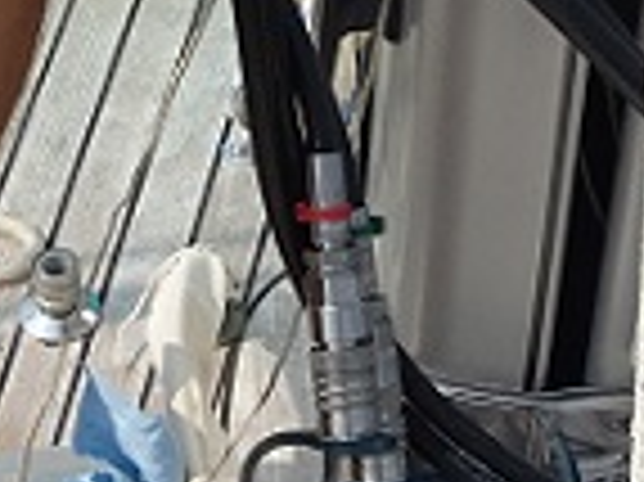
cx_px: 540
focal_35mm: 168
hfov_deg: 11.7
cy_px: 369
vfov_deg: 8.8
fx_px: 3123
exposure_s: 1/1000
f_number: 3.5
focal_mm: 4.1
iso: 80
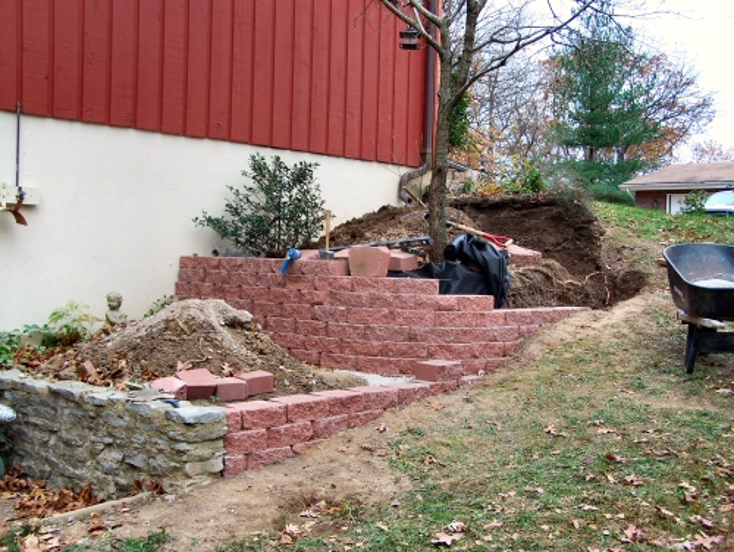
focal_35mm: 43
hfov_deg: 43.8
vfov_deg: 33.7
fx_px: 913
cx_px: 367
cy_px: 276
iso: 80
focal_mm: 7.1
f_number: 2.9
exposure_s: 1/160
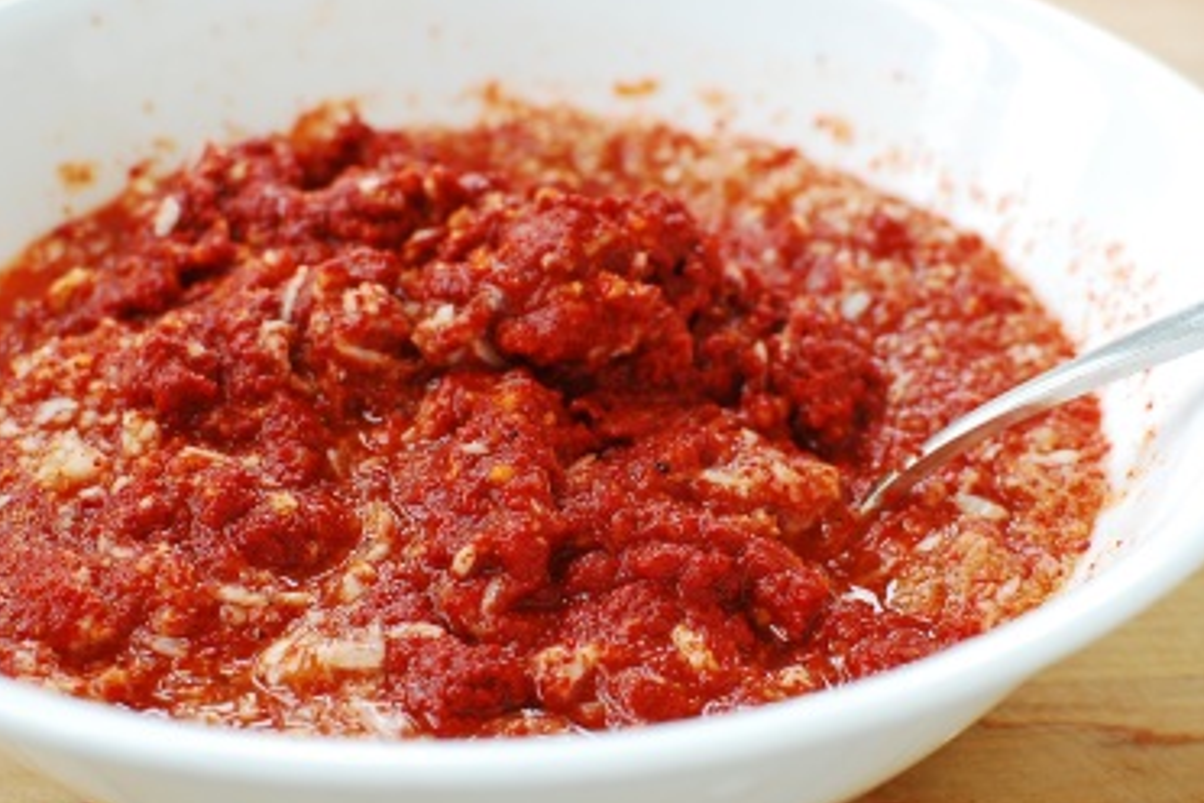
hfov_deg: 35.3
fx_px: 1891
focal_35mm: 57
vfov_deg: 24.0
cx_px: 583
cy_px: 424
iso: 160
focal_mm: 35
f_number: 5.6
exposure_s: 1/8
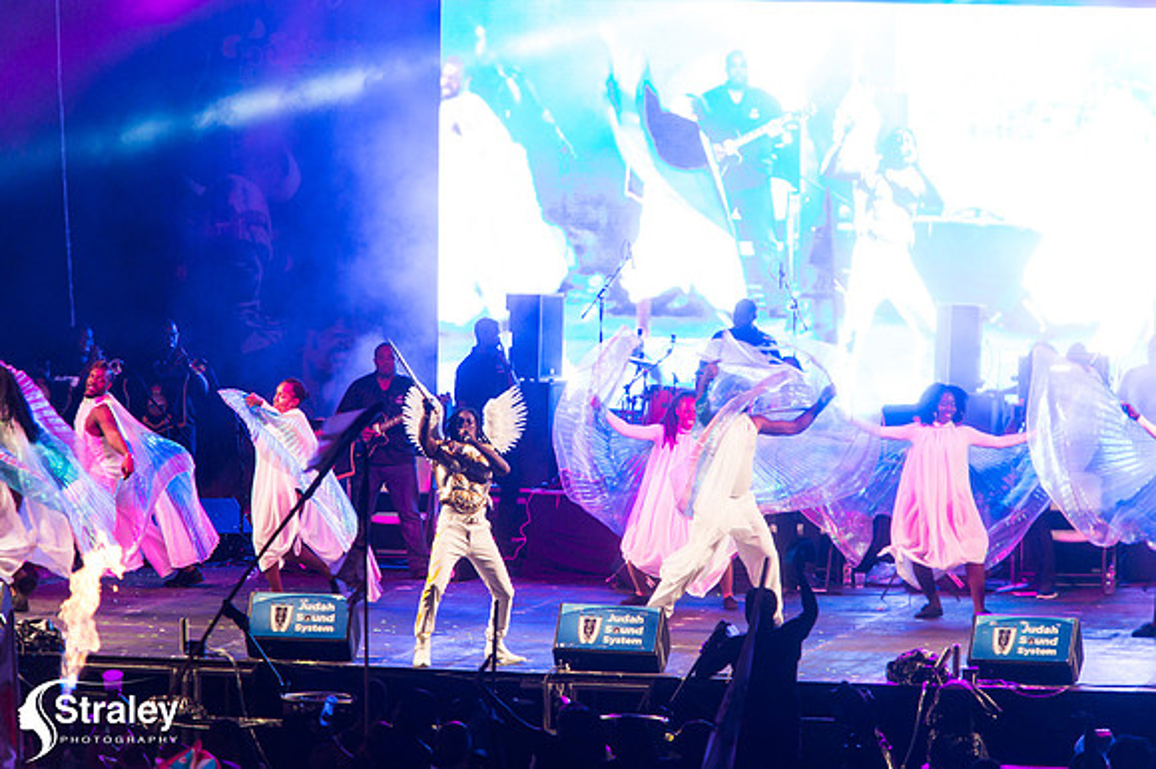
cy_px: 384
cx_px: 578
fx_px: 7702
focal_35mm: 240
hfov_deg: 8.6
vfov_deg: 5.7
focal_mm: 240
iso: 3200
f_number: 5.6
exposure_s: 1/200
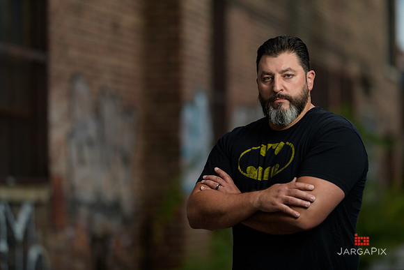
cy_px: 135
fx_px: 1515
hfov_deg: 15.2
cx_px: 202
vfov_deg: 10.2
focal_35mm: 135
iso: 200
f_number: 2
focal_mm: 135
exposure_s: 1/250
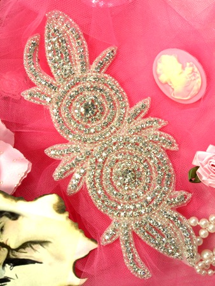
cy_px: 143
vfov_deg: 41.2
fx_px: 381
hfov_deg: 31.5
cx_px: 108
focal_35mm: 46
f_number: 4.7
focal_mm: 8.3
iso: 80
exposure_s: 1/60
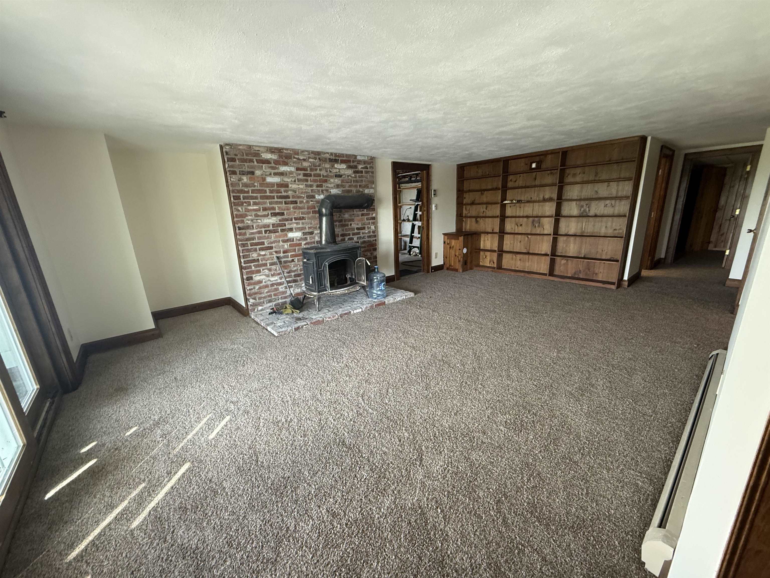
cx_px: 385
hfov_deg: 102.1
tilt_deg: -12.0
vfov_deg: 85.7
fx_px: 311
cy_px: 289
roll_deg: +2.3
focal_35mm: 14
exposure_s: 1/60
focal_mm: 2.22
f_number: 2.2
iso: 250
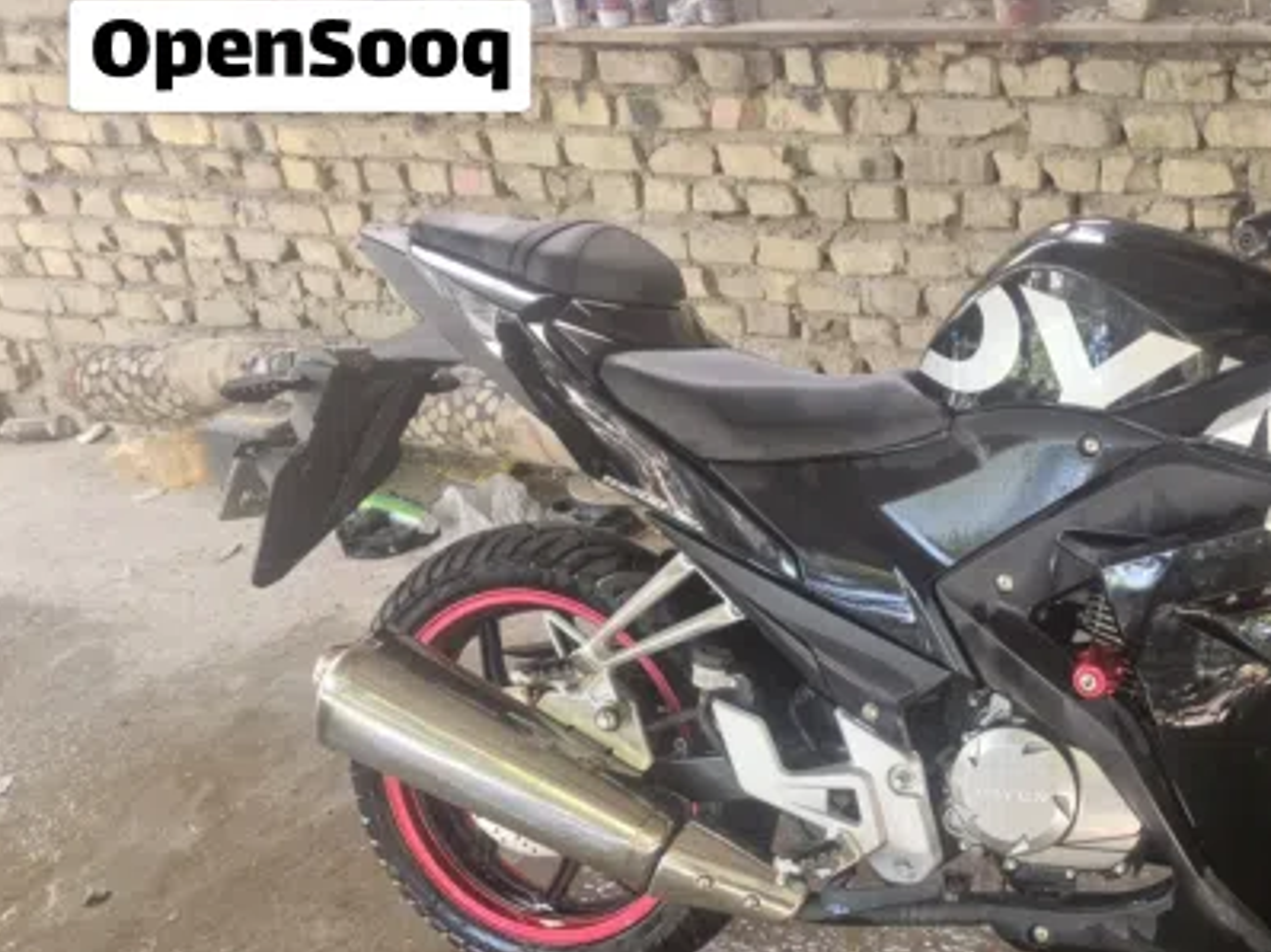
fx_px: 1358
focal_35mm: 37
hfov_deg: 47.5
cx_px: 1012
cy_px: 572
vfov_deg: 38.5
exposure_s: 1/100
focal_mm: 6.3
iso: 200
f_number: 1.7
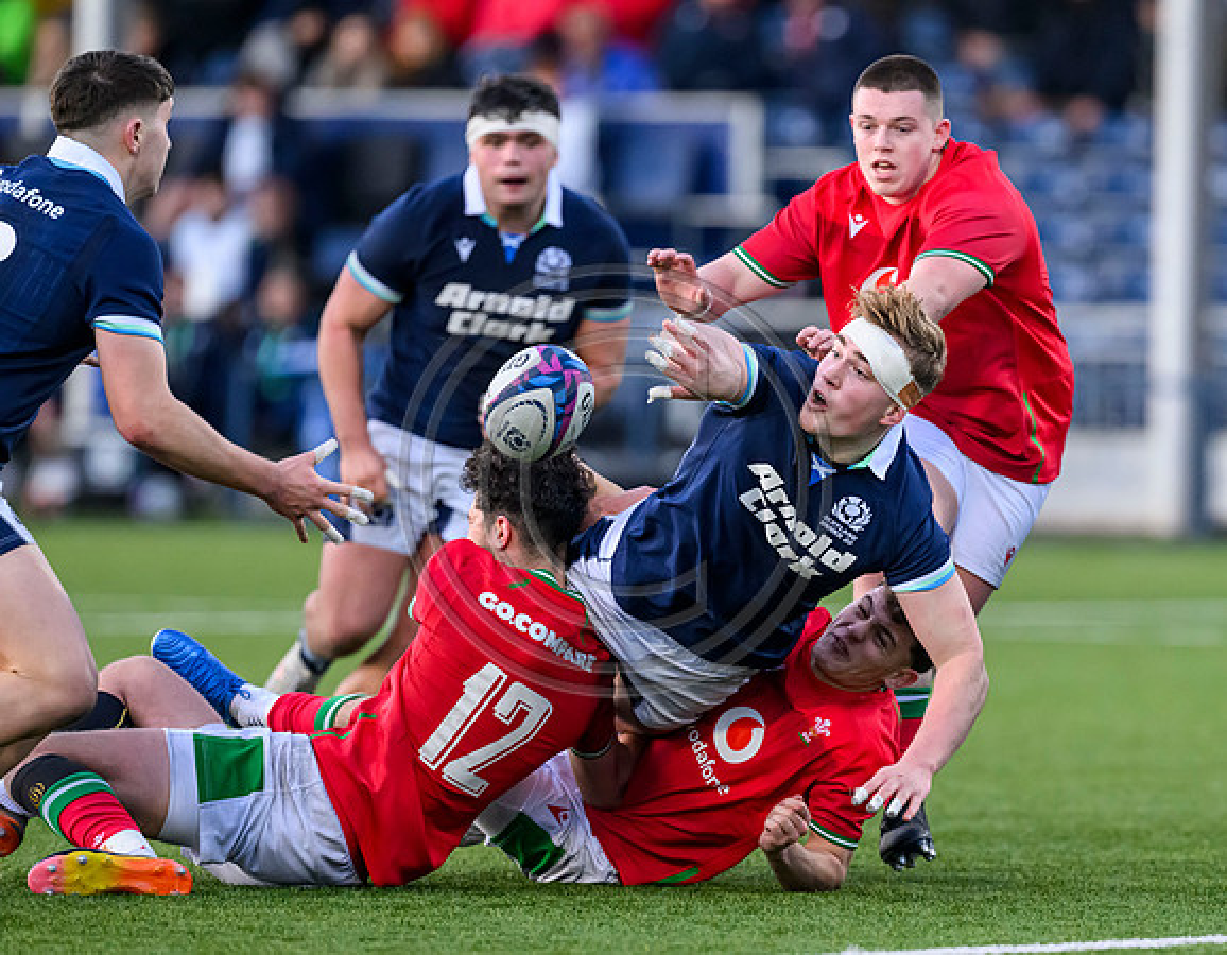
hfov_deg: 3.8
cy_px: 553
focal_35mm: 513
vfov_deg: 3.0
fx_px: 18438
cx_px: 830
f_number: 4
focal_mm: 400
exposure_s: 1/1600
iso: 5000
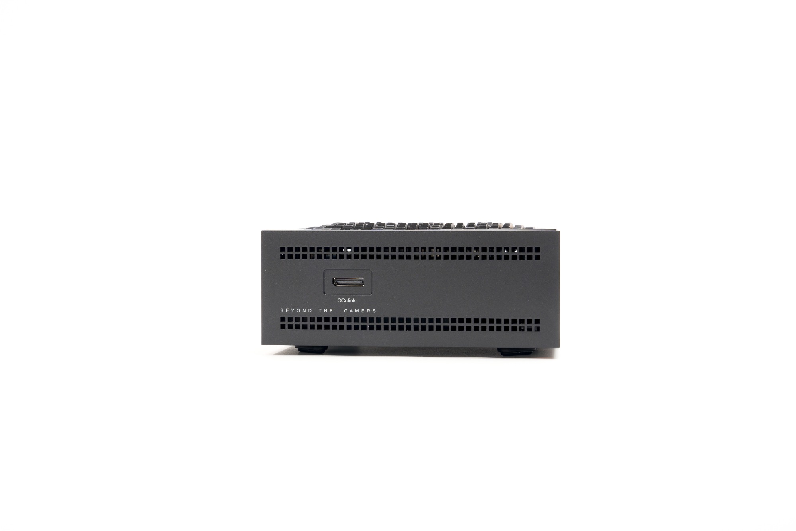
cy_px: 266
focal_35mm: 64
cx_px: 398
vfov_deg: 21.2
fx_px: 1415
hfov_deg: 31.4
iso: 320
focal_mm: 64
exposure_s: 1/125
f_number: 13
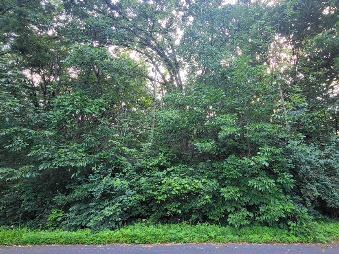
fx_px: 196
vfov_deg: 65.8
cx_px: 194
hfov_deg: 81.3
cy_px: 112
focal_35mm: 20
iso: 50
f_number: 2.2
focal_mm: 1.74
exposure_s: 1/60
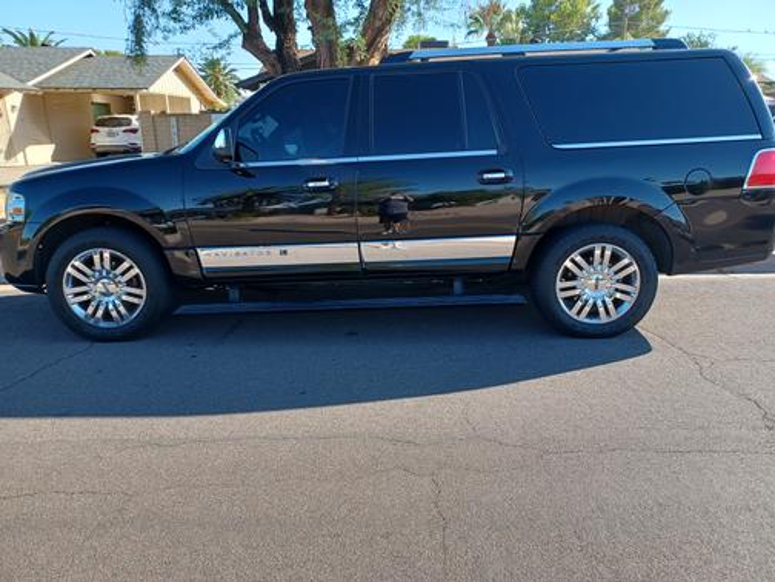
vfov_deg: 54.9
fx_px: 560
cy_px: 291
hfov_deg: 69.4
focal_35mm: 25
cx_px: 388
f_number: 1.8
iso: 32
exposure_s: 1/118
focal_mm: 4.6
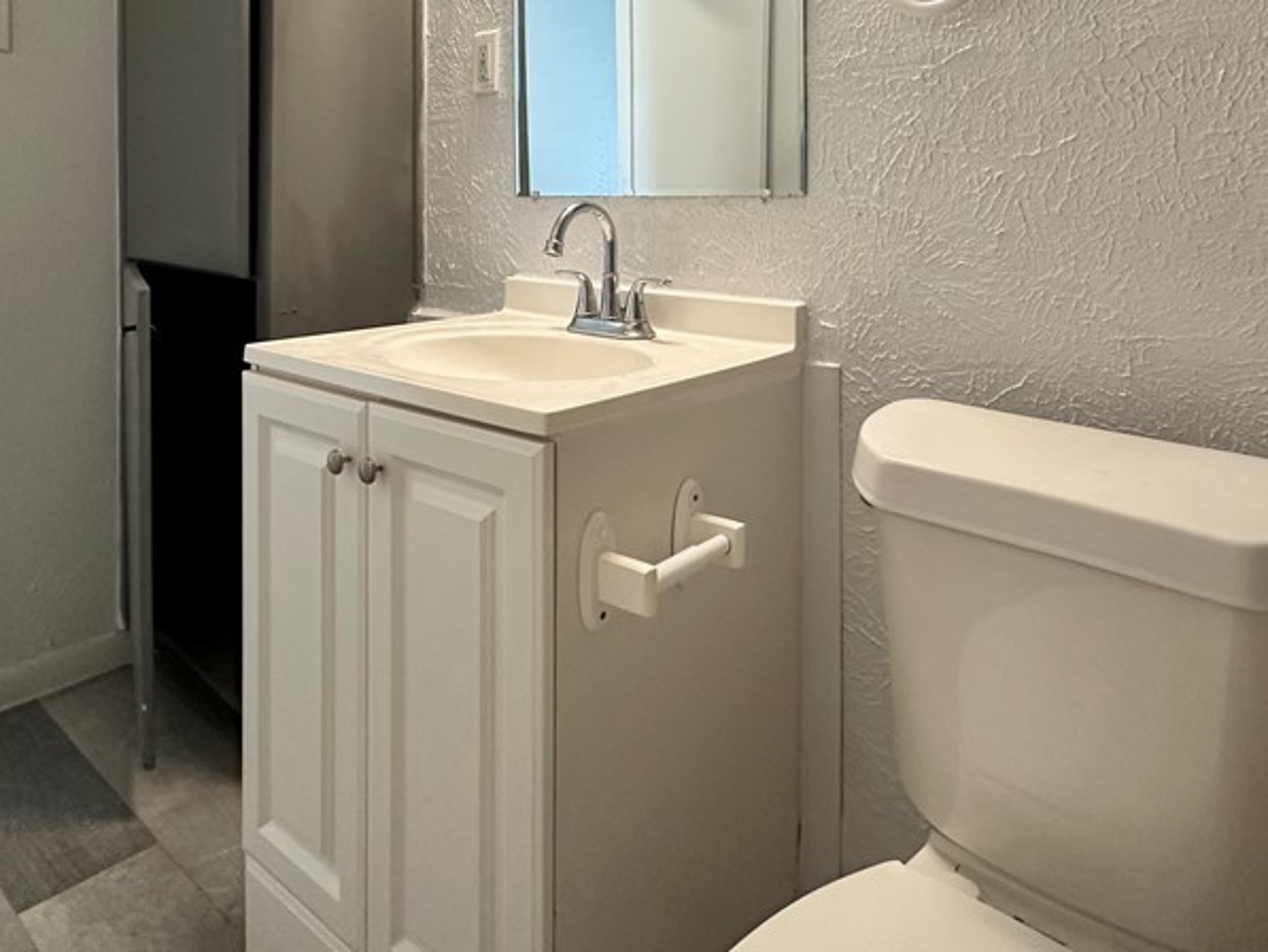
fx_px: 879
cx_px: 724
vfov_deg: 53.4
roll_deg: -0.7
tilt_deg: -0.5
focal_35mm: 24
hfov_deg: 71.2
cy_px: 204
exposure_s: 1/60
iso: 320
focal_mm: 2.22
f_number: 2.2
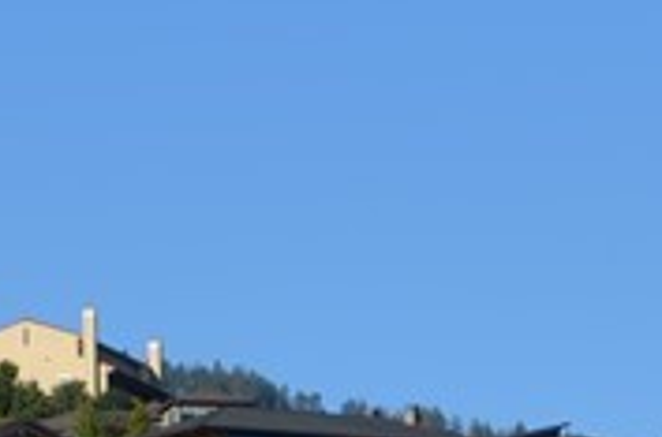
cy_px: 58
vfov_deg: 2.7
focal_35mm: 507
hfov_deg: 4.0
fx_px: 9300
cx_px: -548
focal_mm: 55
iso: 100
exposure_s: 1/320
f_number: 9
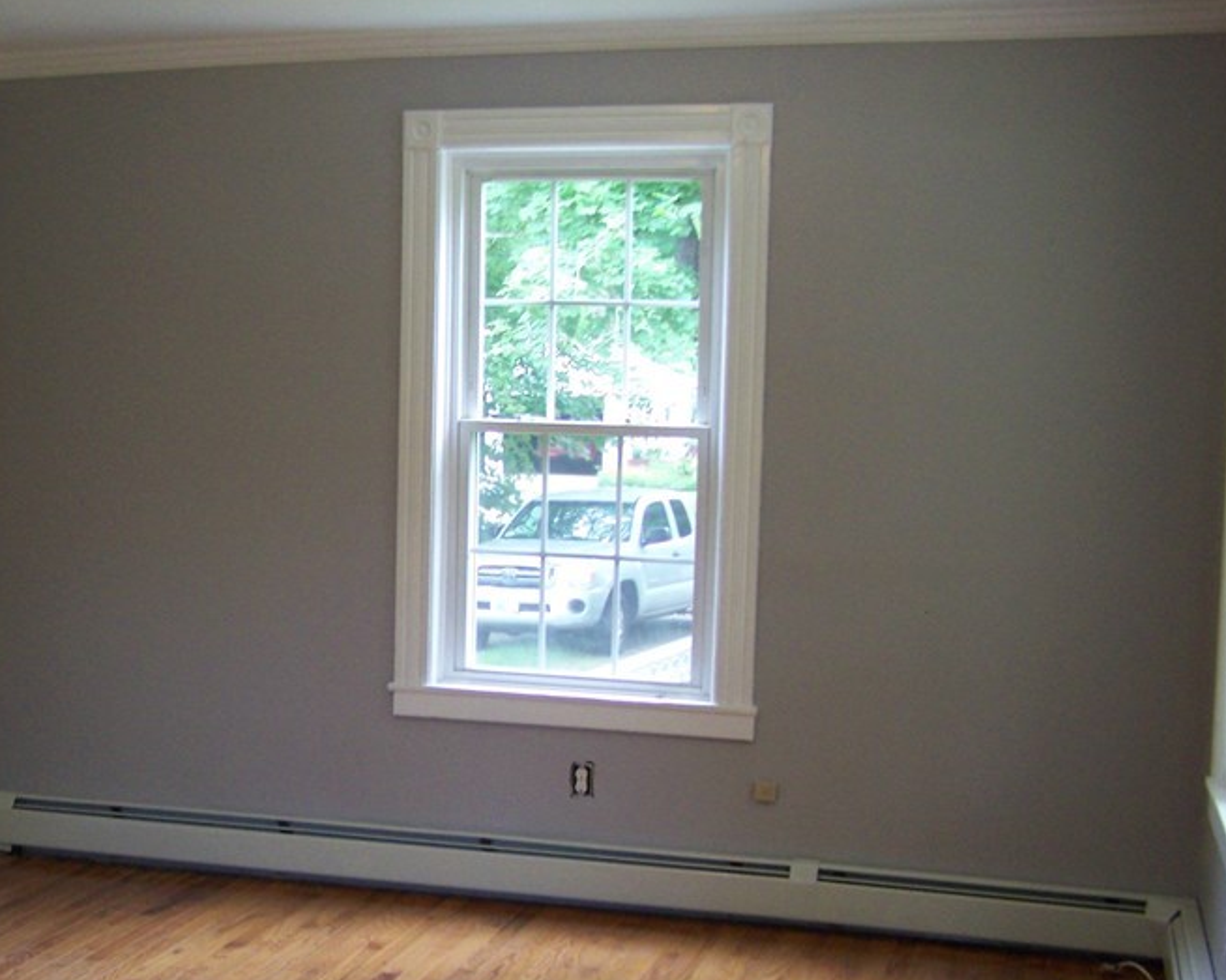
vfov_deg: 26.2
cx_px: 281
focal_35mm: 58
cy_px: 612
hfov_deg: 31.8
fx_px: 2105
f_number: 2.8
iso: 160
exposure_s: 1/25
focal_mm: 6.3
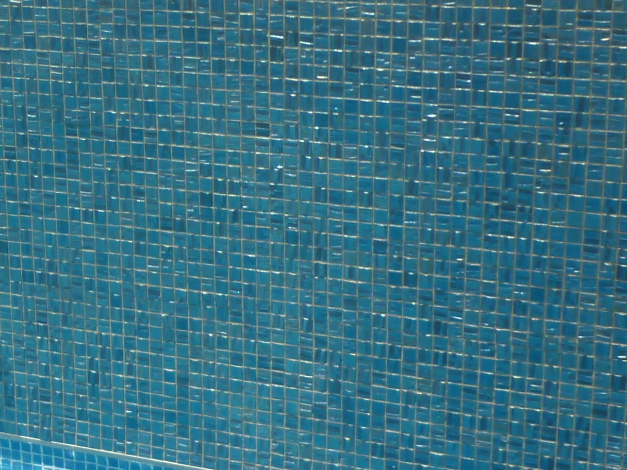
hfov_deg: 18.6
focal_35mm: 99
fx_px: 1793
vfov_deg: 14.9
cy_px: 314
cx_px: -151
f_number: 8
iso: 80
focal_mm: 5.5
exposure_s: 1/250
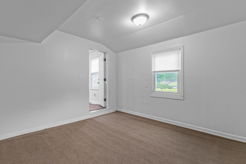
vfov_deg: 73.6
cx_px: 107
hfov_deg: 96.3
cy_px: 85
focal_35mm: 16
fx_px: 109
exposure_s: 1/125
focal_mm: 14
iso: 500
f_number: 2.8
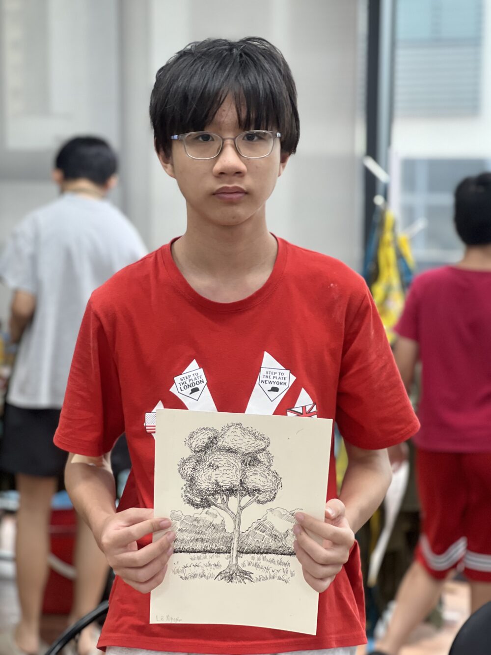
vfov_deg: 25.3
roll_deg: -1.3
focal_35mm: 77
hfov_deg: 19.1
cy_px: 328
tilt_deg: -6.4
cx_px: 246
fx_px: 1456
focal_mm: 9
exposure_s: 1/50
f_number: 2.8
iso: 125
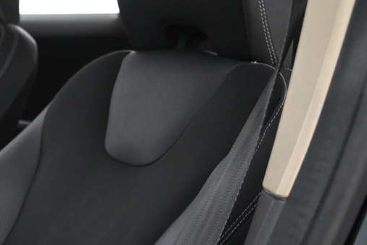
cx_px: -184
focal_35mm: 77
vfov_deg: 17.0
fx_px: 785
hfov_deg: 21.9
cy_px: 281
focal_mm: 24
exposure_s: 1/15
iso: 2000
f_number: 4
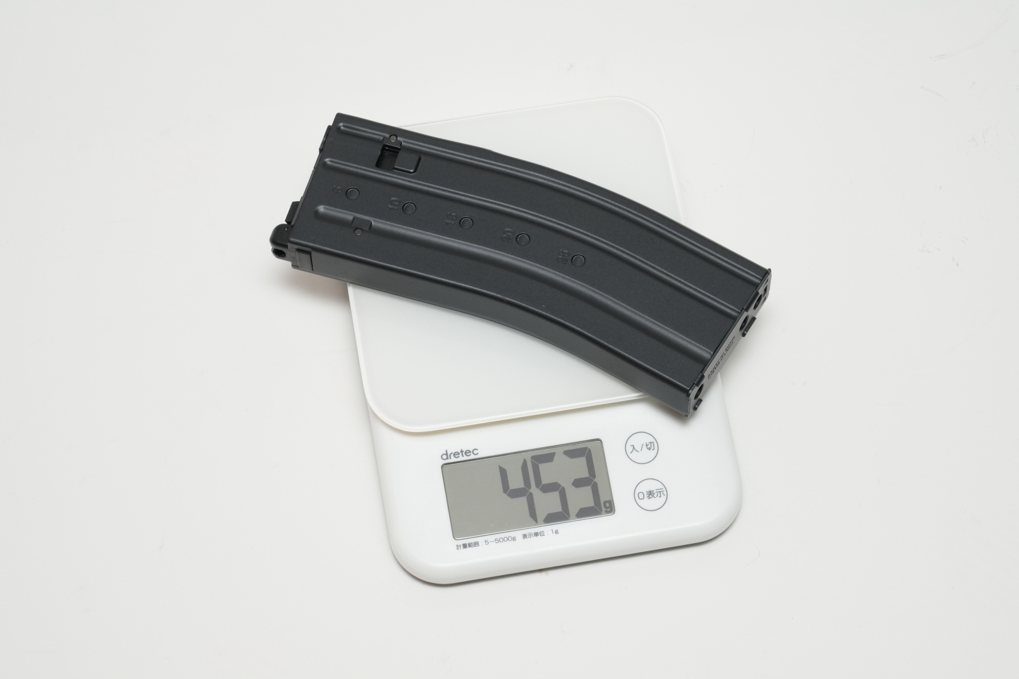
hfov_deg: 19.5
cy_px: 340
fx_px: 2972
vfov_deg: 13.0
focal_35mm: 105
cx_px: 510
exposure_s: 1/60
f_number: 22
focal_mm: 105
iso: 1600
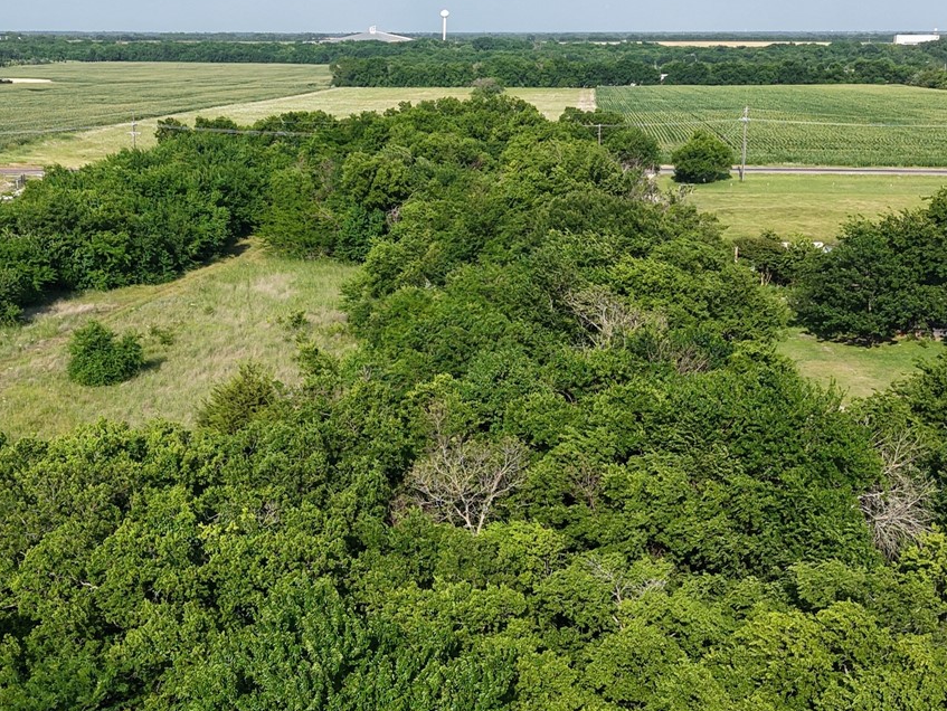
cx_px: 321
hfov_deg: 33.0
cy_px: 430
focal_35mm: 58
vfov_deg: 25.2
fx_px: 1587
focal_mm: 8.67
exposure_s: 1/2500
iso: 130
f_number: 1.8
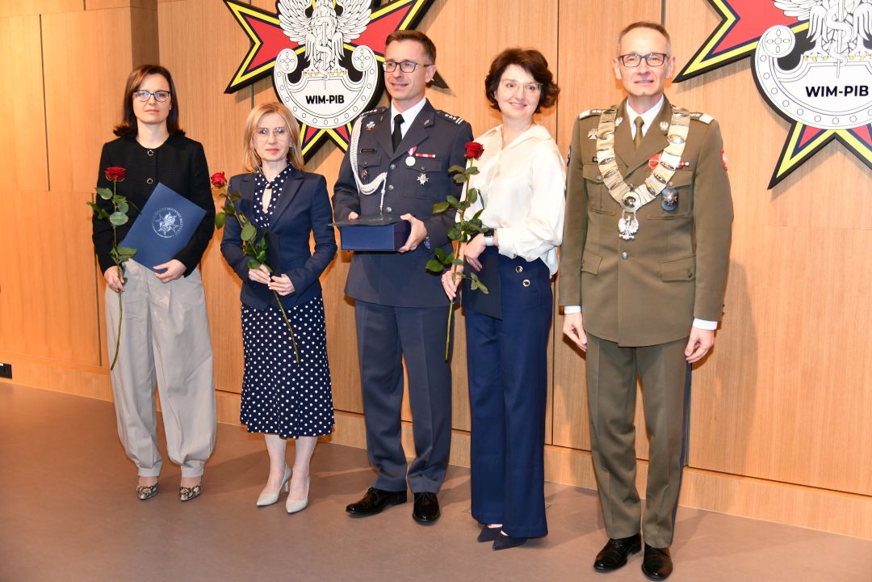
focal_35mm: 40
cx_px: 436
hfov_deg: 48.5
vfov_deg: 33.4
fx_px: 969
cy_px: 291
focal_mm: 40
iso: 640
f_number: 4.5
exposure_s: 1/60
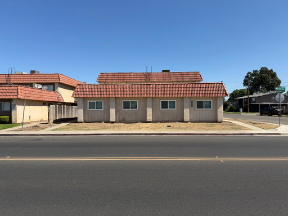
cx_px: 144
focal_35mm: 24
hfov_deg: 71.6
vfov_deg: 56.8
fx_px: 200
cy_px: 108
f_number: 1.78
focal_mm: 6.76
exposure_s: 1/4673
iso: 80
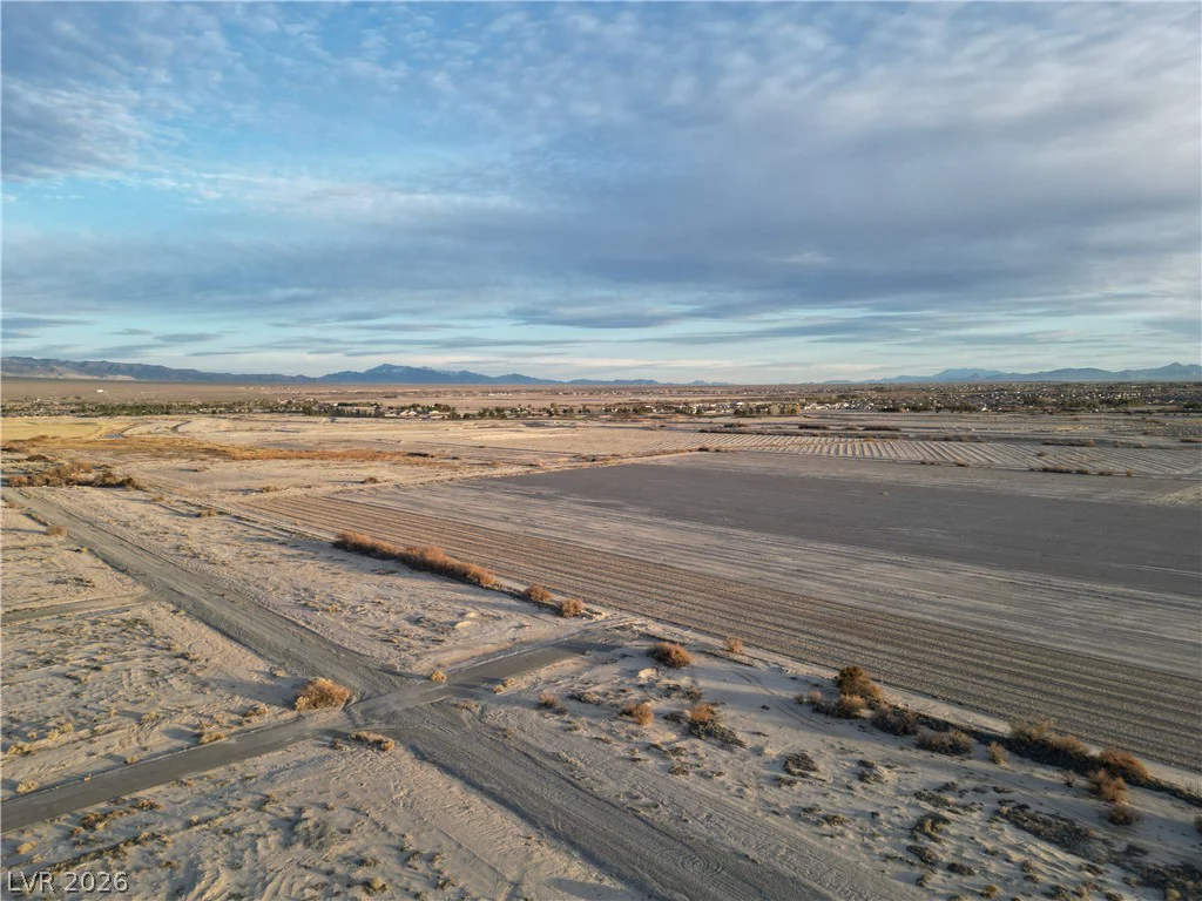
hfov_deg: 71.6
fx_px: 833
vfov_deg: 56.8
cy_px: 450
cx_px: 601
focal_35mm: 24
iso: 100
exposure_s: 1/725
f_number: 1.7
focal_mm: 6.72
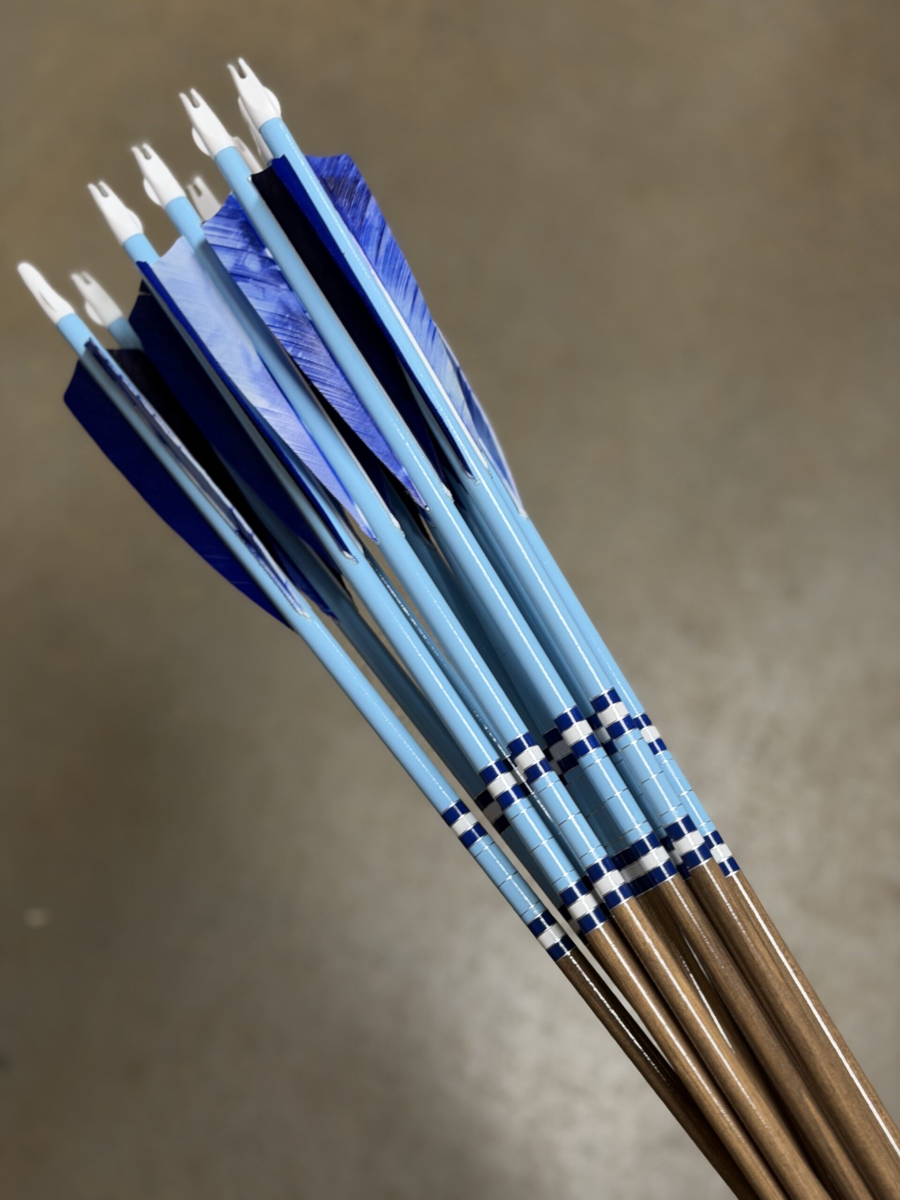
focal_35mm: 48
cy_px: 600
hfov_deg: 30.3
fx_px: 1664
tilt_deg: -70.4
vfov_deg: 39.7
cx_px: 450
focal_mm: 6.76
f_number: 1.78
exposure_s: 1/120
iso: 50
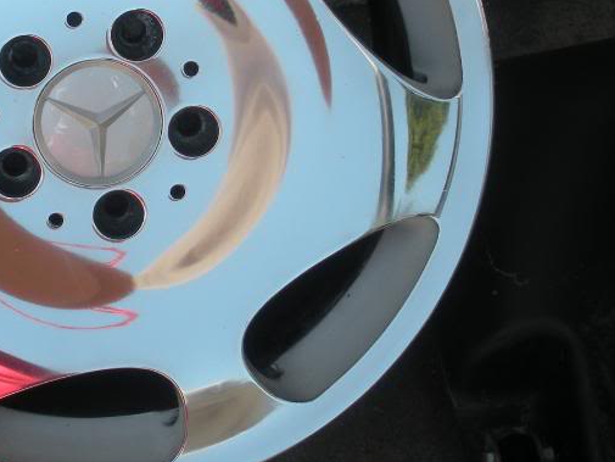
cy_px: 56
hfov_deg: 26.9
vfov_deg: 20.4
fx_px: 1262
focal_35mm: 71
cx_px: 130
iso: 64
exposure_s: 1/305
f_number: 3.5
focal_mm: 6.3
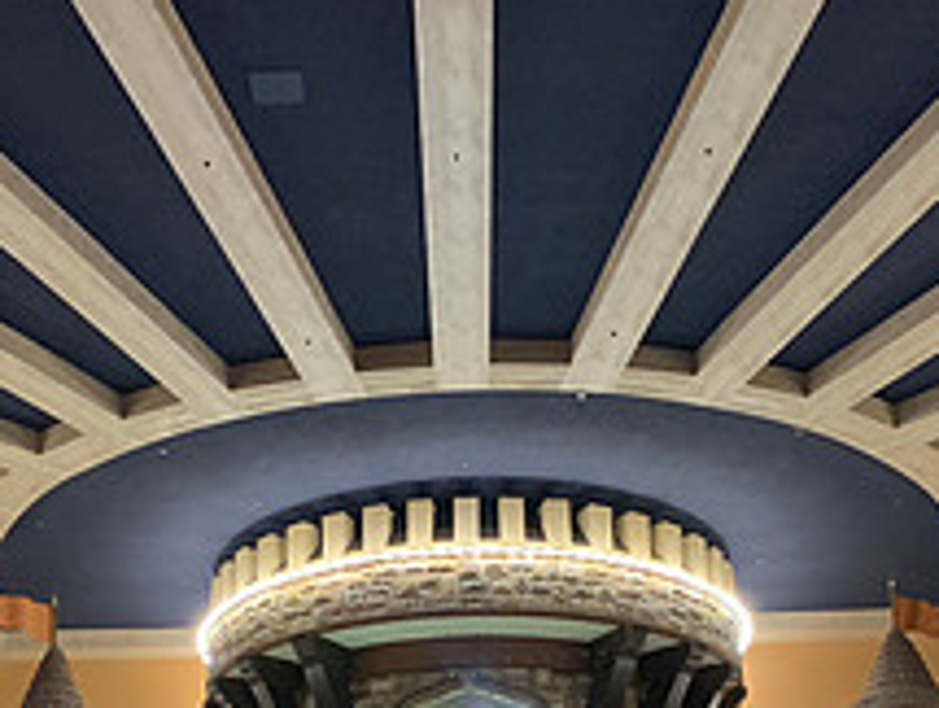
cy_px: 819
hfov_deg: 27.7
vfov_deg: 19.9
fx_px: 1902
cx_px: 450
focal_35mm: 70
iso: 320
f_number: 1.8
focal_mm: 4.25
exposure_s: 1/40
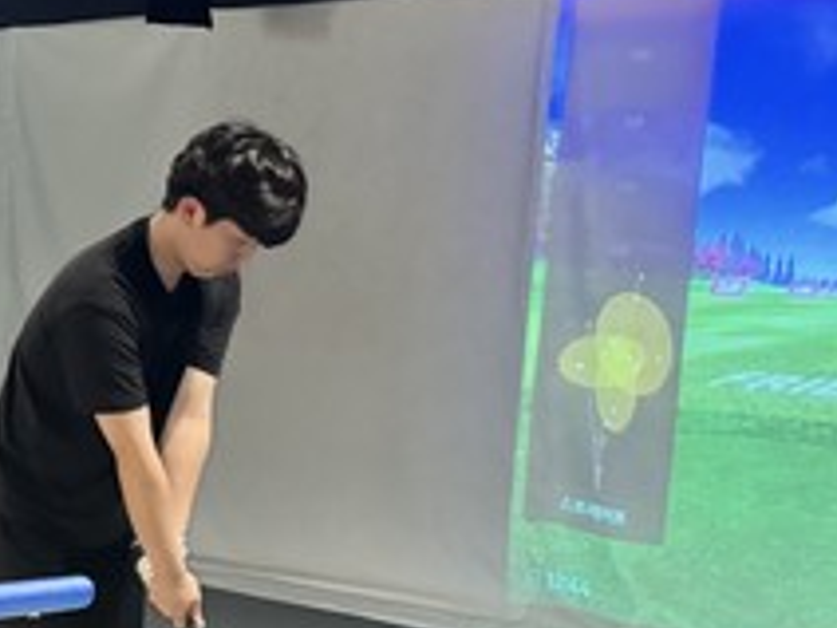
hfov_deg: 25.1
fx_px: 1644
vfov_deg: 21.4
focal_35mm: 68
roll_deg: -2.6
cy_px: 486
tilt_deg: -5.7
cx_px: -221
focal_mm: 6.76
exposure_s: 1/40
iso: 1000
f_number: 1.78
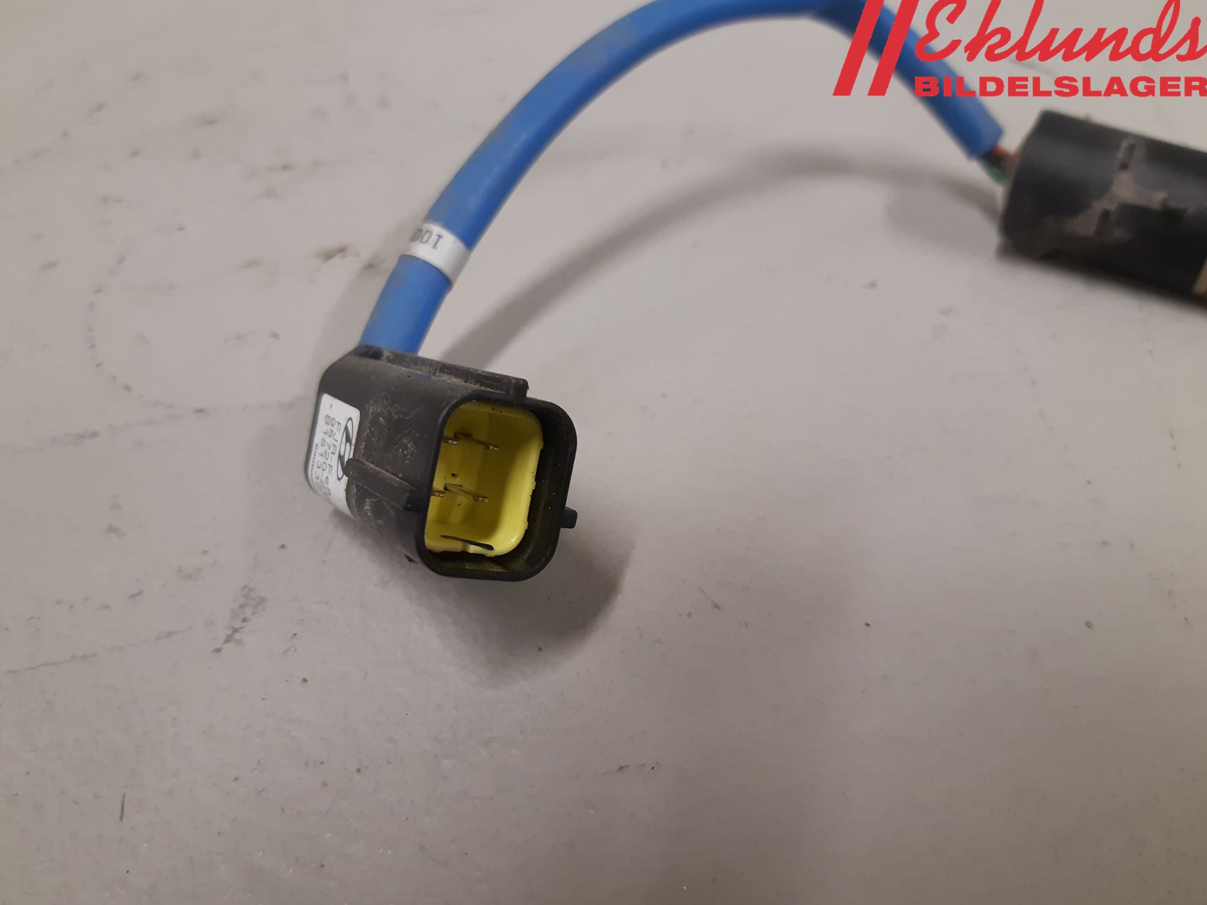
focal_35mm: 27
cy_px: 463
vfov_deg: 51.4
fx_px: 941
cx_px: 581
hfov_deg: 65.3
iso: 160
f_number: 1.7
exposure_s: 1/50
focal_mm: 3.93
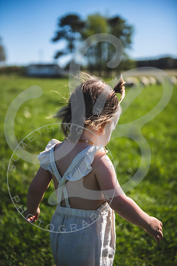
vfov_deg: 38.2
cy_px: 133
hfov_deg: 26.0
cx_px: 88
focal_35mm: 52
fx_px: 383
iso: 100
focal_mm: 52
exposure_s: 1/2500
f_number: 2.8
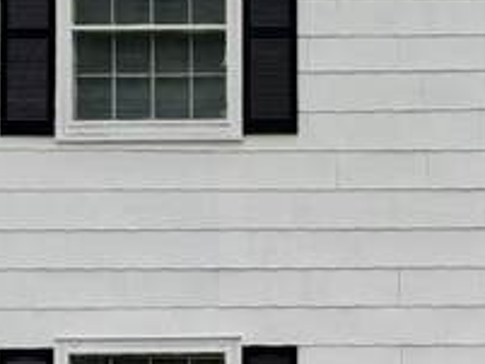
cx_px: 606
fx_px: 2145
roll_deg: +0.0
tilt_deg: +3.4
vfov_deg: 9.7
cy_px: 272
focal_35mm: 153
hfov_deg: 12.5
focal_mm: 6.76
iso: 80
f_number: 1.78
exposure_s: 1/593
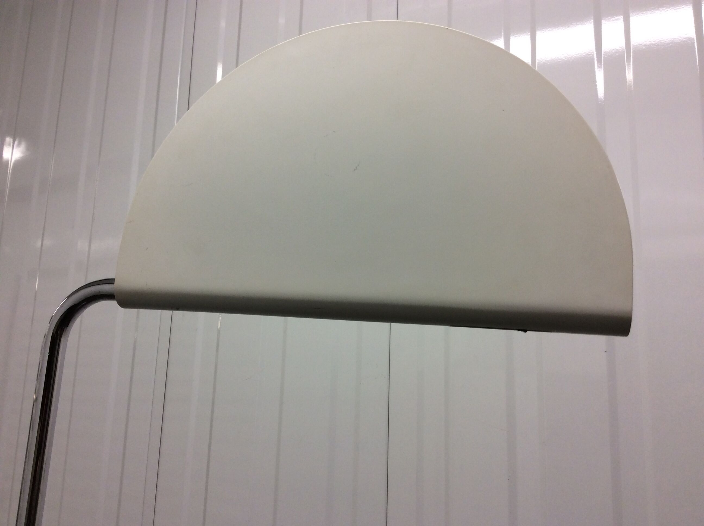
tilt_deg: +10.2
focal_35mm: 32
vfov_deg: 44.1
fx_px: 650
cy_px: 263
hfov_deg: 56.9
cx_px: 352
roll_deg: -3.7
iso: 50
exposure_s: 1/100
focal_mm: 3.3
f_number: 2.4
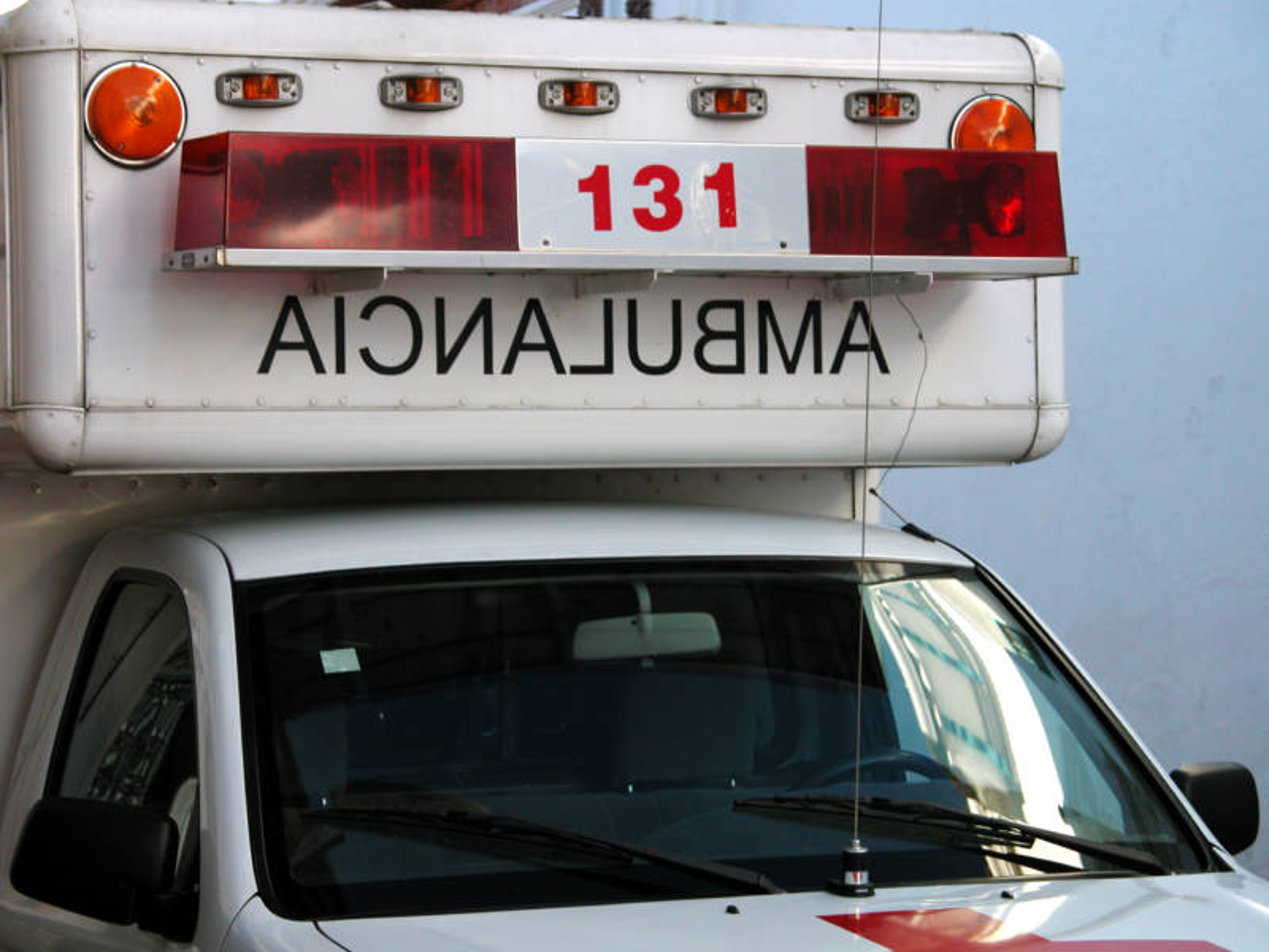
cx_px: 634
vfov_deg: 14.0
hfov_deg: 18.5
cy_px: 476
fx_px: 3886
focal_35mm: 106
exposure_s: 1/153
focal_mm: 27.3
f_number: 3.7
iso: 100
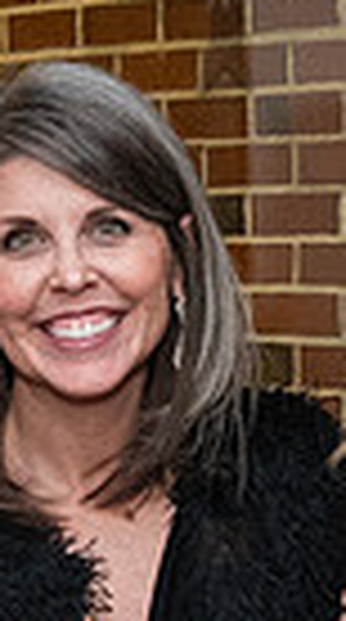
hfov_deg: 6.6
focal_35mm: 184
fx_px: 3020
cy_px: 462
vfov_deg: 11.7
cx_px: 242
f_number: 6.3
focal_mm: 35
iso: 6400
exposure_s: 1/320
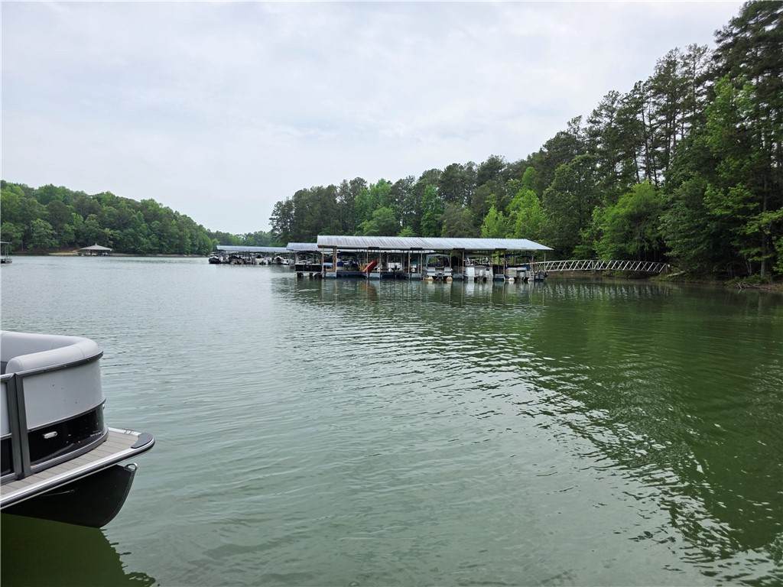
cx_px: 392
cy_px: 294
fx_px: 520
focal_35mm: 23
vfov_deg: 58.9
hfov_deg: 73.9
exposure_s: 1/5958
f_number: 1.7
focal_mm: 6.3
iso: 80
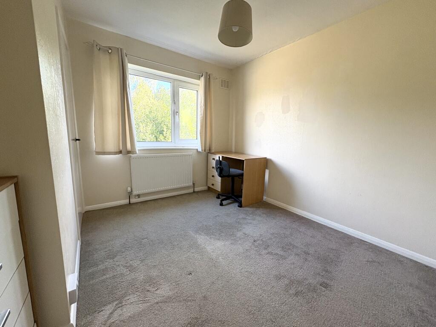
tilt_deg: -7.5
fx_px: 176
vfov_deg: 85.7
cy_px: 164
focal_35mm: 14
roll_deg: -1.4
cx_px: 218
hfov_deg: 102.1
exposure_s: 1/99
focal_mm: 2.22
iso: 100
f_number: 2.2
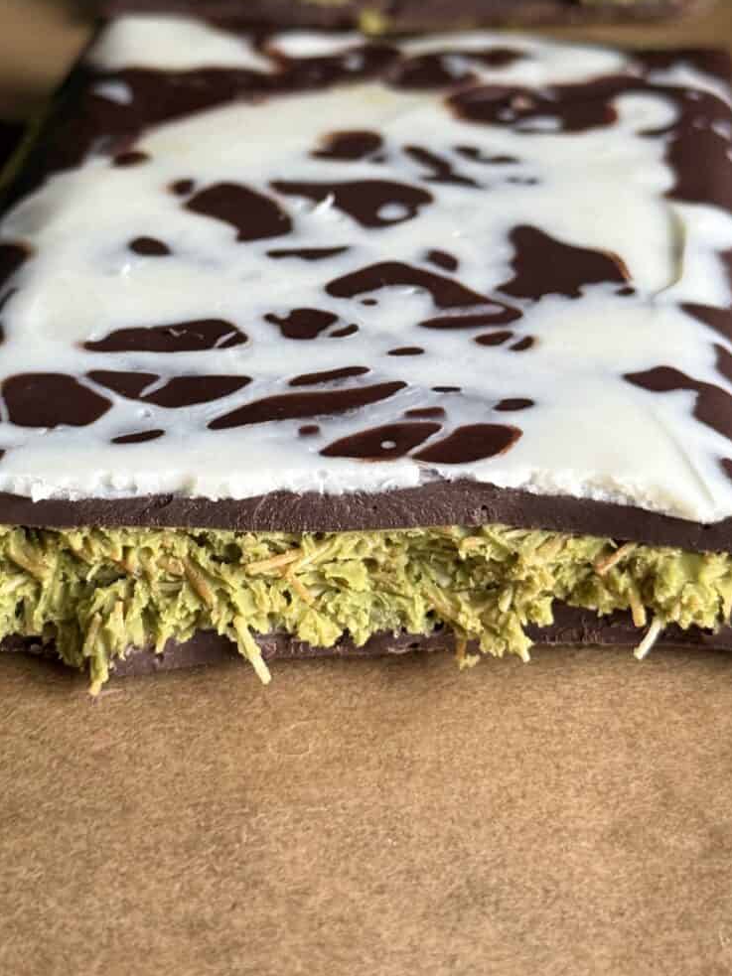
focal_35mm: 75
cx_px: 285
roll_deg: -1.2
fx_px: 2115
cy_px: 373
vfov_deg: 25.9
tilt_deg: -31.4
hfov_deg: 19.6
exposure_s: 1/52
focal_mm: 6.76
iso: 250
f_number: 1.78
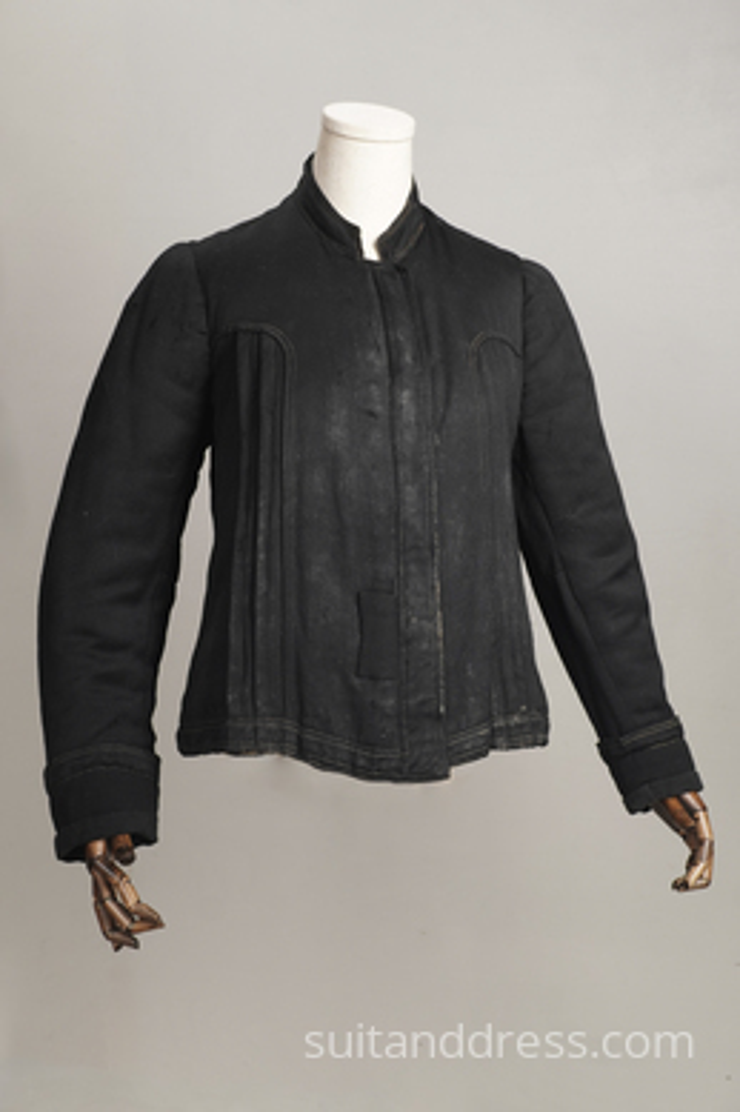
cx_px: 370
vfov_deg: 41.1
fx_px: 1481
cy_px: 556
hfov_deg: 28.1
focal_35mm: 48
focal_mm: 32
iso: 320
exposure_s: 1/25
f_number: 6.3
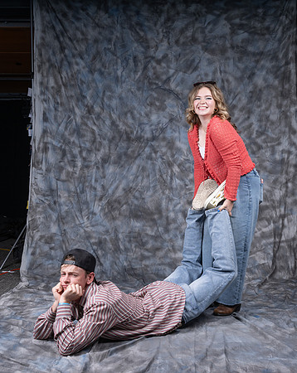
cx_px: 150
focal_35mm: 45
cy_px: 186
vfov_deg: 41.1
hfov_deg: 33.2
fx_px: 498
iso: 100
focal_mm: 32
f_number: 8
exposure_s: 1/250
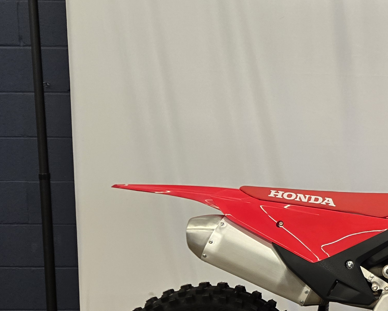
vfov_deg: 25.4
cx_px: 467
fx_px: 689
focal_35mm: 60
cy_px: 165
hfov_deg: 27.6
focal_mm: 5.4
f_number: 1.8
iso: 200
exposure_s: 1/120
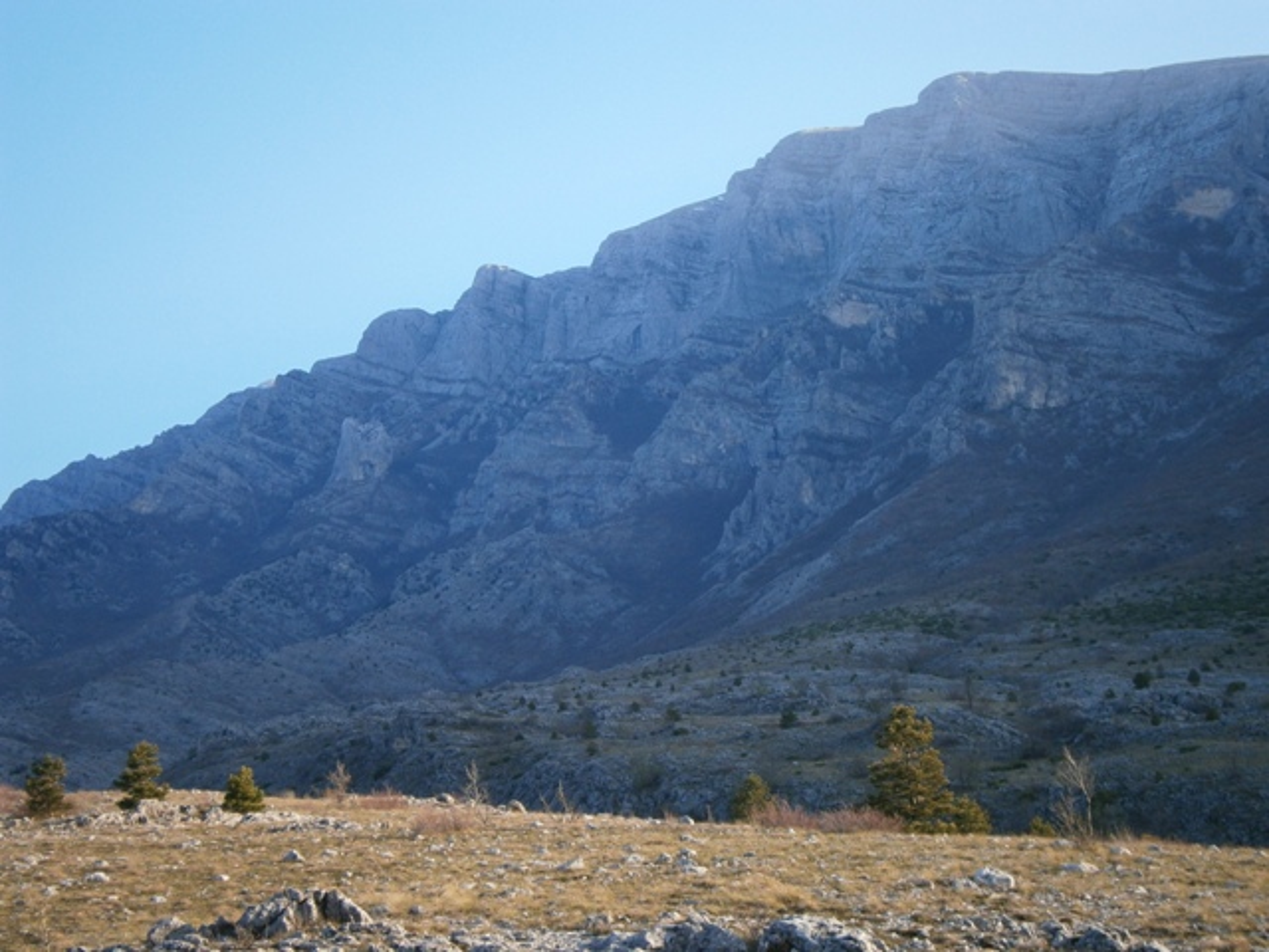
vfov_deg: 24.4
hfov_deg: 32.2
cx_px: 634
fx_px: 2200
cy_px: 476
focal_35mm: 60
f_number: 3.9
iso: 80
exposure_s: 1/200
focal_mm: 10.7
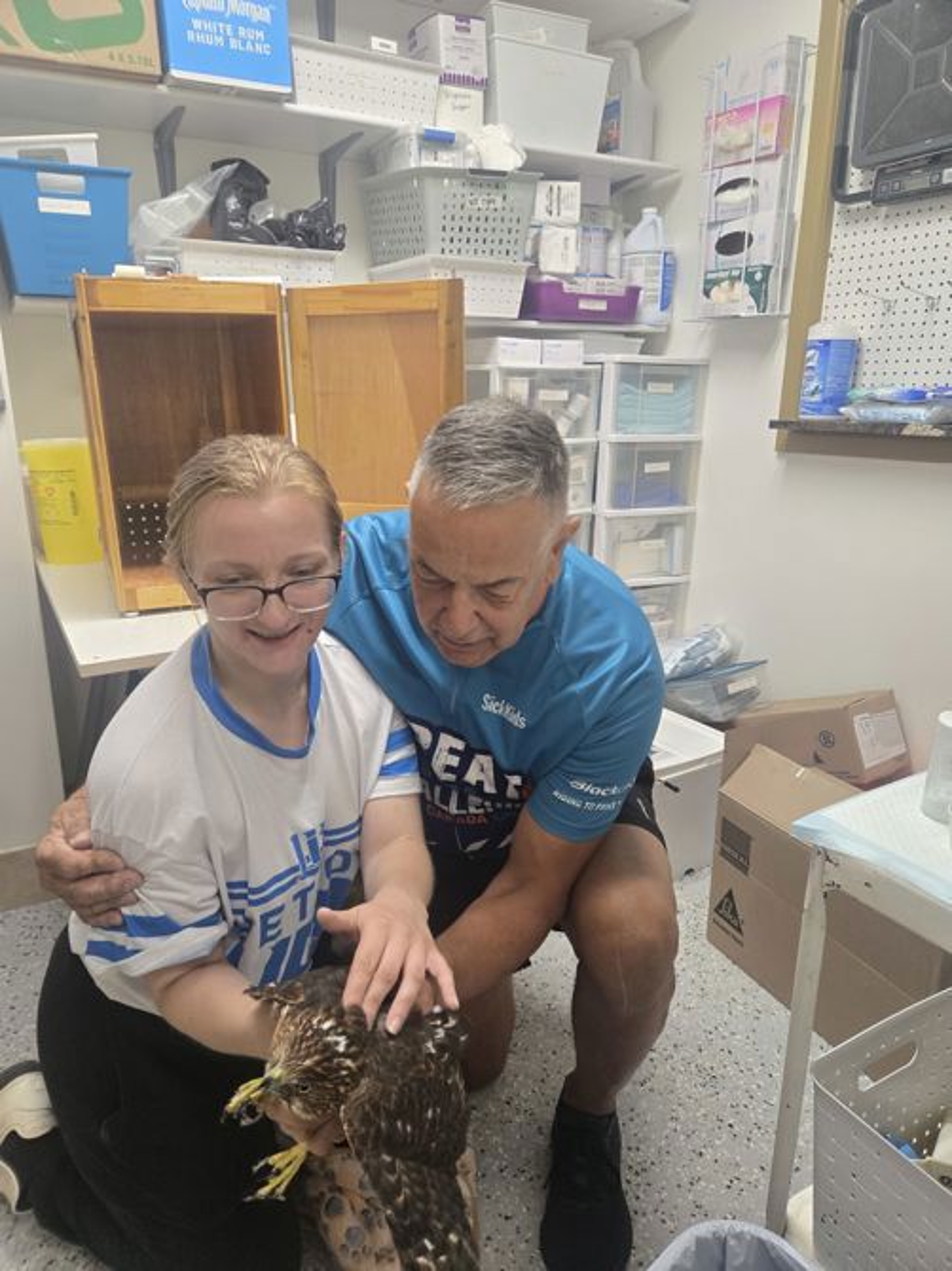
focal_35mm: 23
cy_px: 636
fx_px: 844
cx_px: 476
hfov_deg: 58.8
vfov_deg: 73.9
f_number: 1.8
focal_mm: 5.4
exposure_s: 1/120
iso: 400
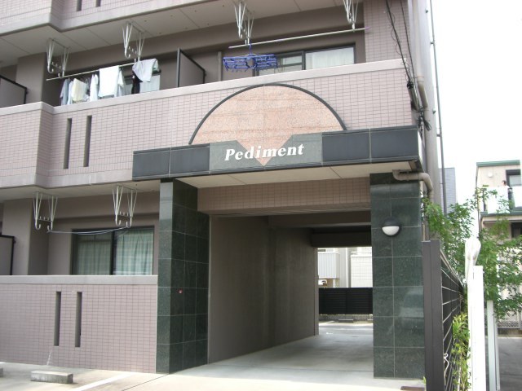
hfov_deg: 49.0
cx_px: 261
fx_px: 573
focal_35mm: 38
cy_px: 196
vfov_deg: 37.7
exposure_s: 1/250
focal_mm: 6.2
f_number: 2.7
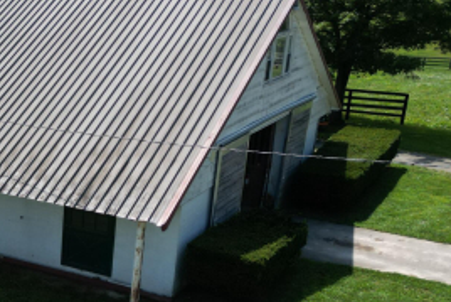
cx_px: -51
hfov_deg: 29.1
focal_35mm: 62
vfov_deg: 21.7
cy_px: 228
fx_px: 777
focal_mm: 6.72
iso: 130
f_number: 1.7
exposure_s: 1/3200
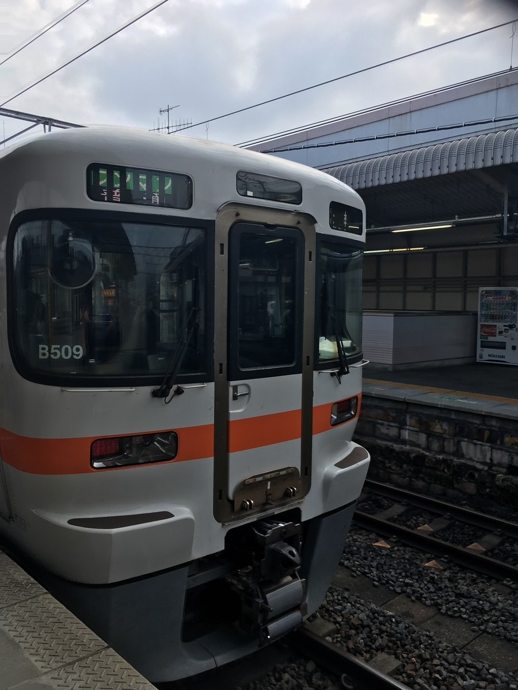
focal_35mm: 29
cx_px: 259
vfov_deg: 61.7
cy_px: 345
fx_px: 579
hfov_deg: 48.2
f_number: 2.2
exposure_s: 1/785
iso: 25
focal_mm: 4.15
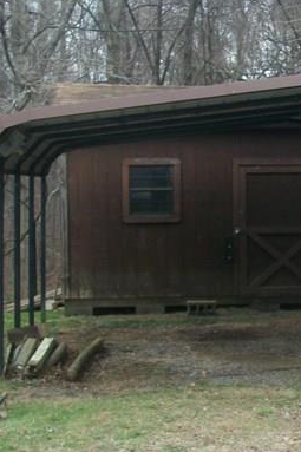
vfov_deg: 22.8
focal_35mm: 89
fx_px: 1117
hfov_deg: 15.1
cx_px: 308
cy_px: 276
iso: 80
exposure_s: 1/250
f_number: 2.9
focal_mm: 5.7
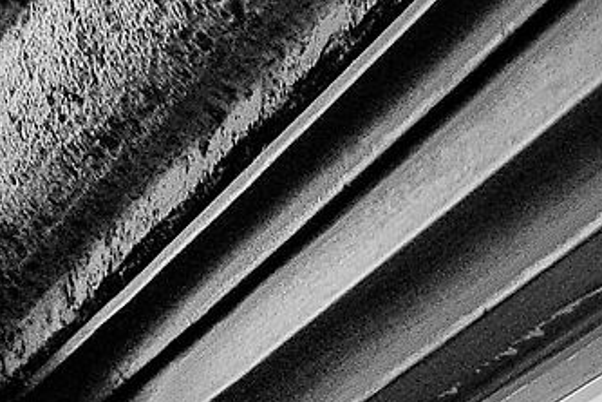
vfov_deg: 5.9
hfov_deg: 9.3
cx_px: 908
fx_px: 3612
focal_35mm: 216
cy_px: 1257
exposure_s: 1/80
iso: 125
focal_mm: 11.04
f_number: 4
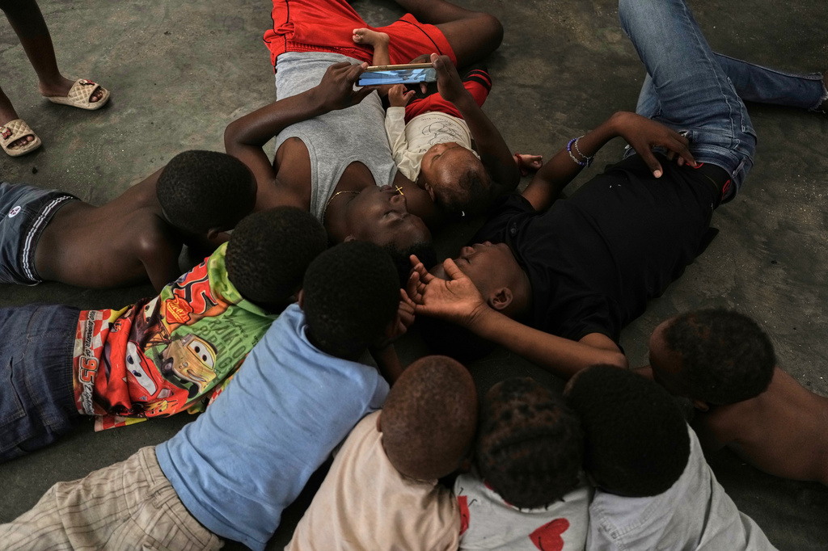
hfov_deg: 61.9
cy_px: 276
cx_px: 414
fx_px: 690
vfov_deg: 43.6
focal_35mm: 30
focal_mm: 30
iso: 1000
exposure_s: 1/125
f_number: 2.8
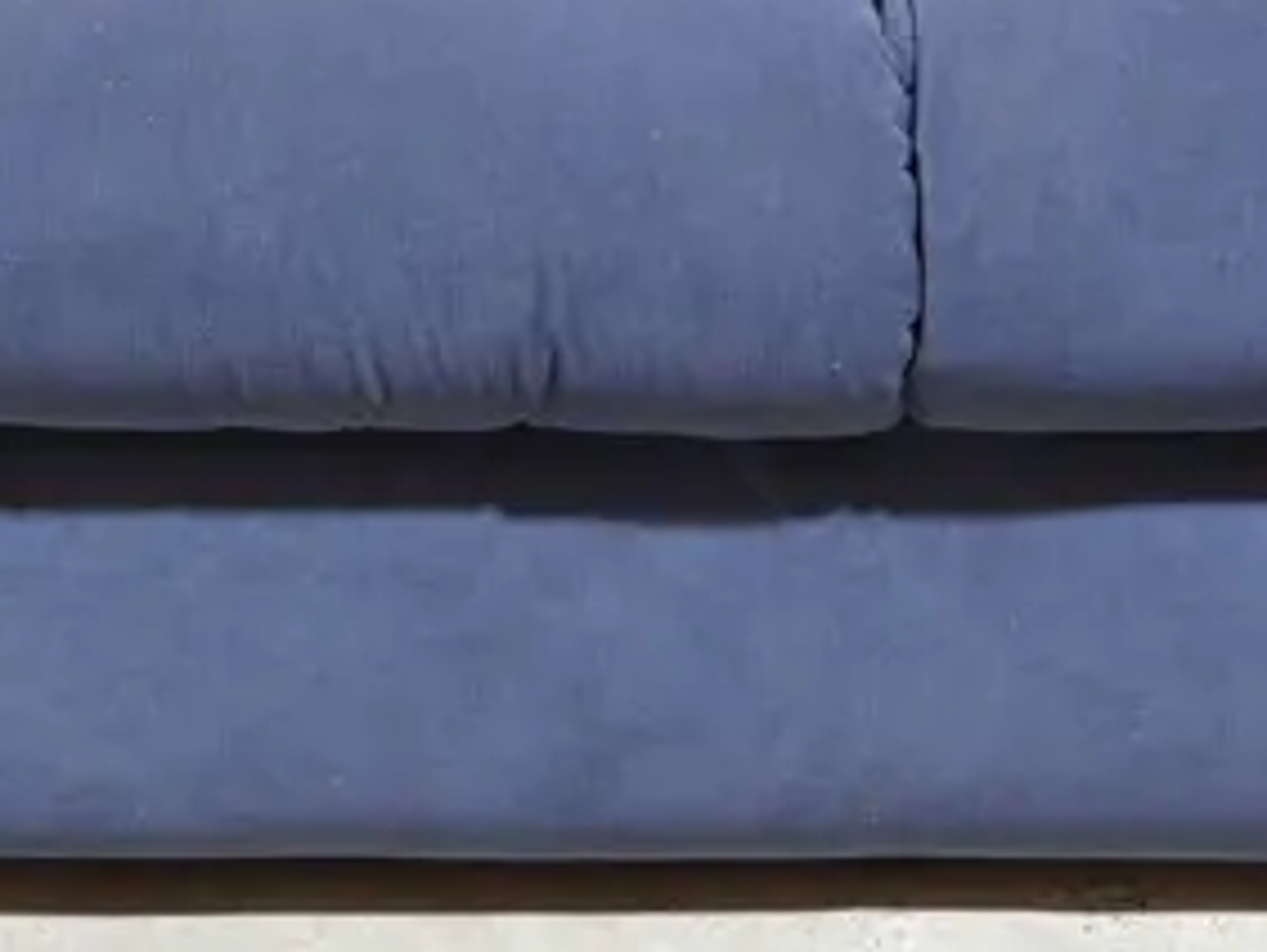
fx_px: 4249
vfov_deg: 12.4
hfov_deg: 16.9
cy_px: -267
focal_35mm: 116
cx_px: 306
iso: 500
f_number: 3.6
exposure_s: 1/60
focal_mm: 16
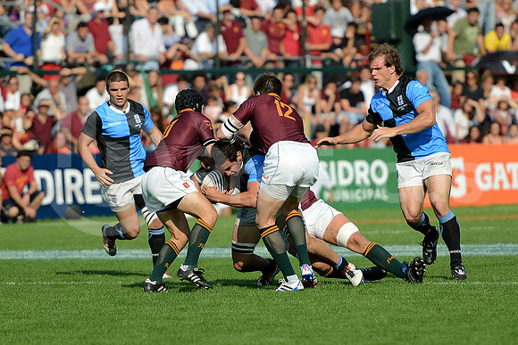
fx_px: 2806
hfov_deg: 10.5
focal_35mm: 195
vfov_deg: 7.0
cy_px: 172
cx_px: 259
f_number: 2.8
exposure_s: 1/2500
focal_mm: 195
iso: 250
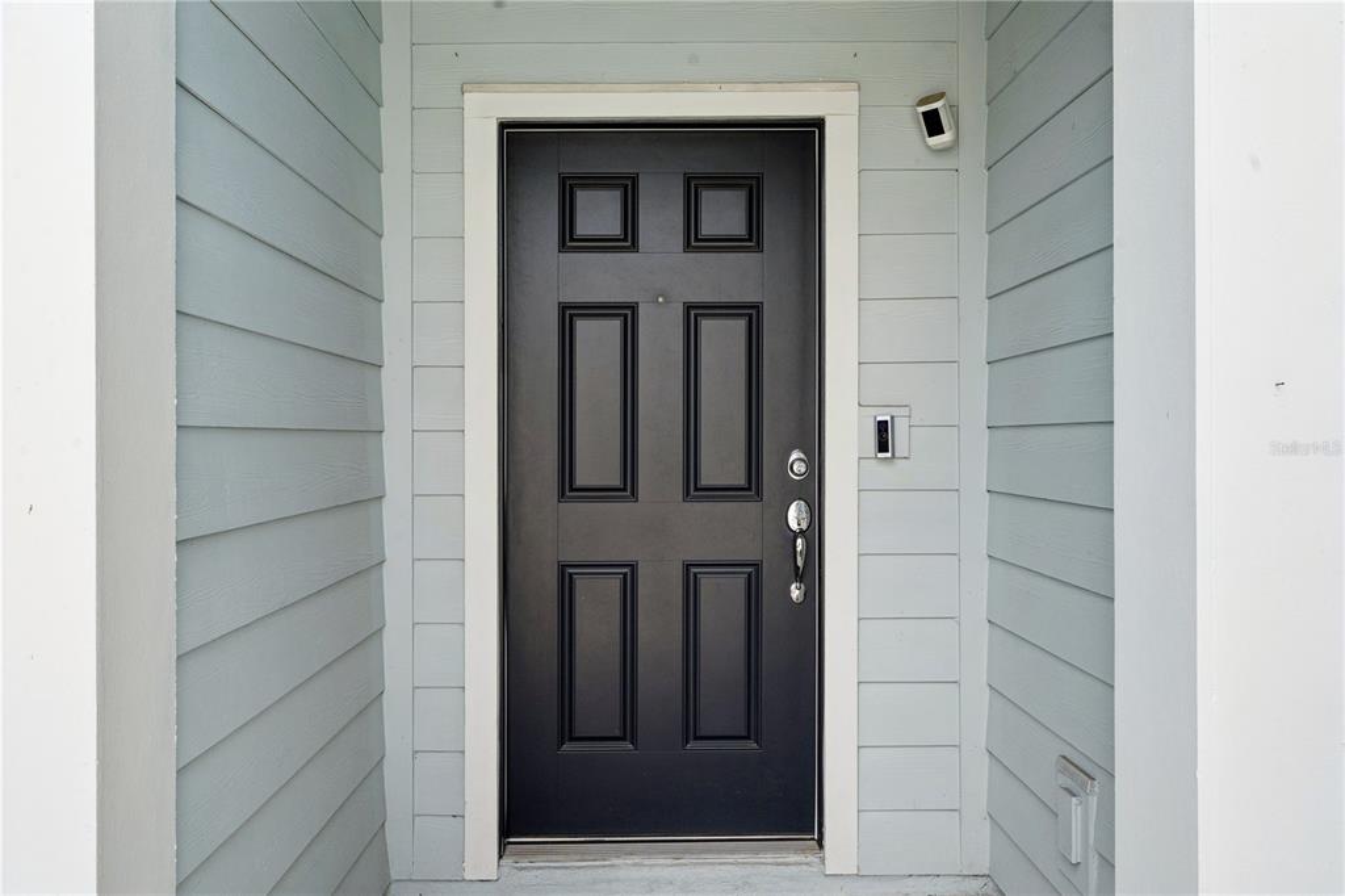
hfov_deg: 63.7
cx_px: 672
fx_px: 1083
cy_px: 448
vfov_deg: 44.9
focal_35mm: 29
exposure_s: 1/250
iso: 640
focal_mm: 29
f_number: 10
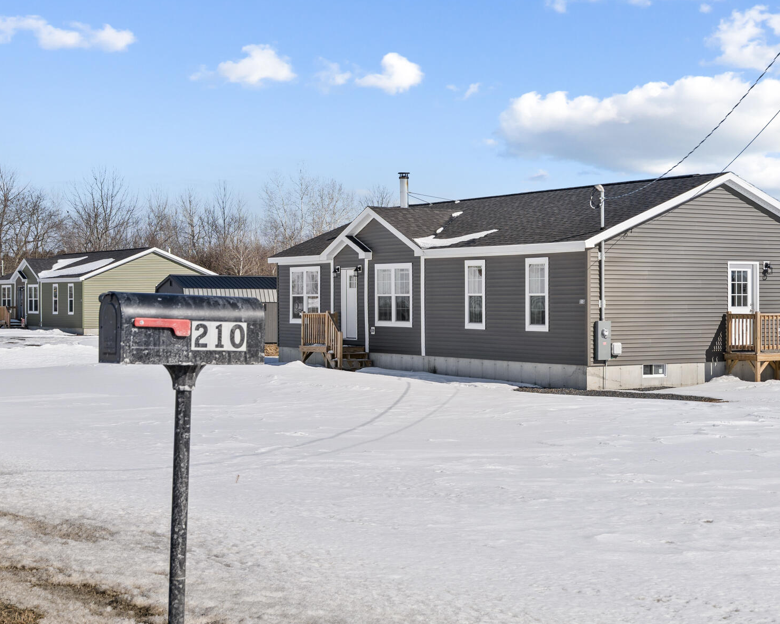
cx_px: 577
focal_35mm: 67
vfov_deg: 22.8
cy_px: 298
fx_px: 1547
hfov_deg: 27.9
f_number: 8
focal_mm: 35
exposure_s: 1/400
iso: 160
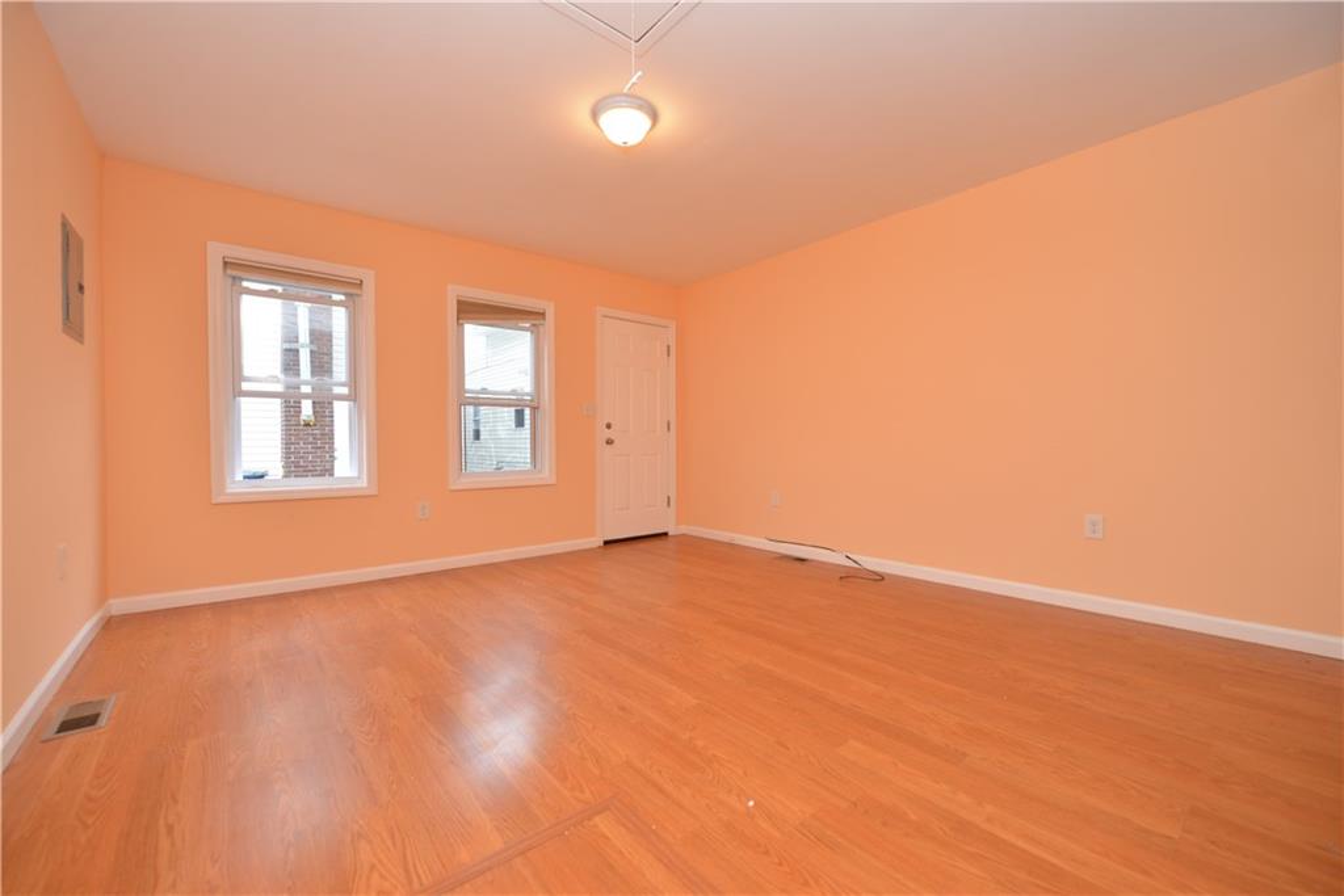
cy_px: 448
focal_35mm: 14
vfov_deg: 81.2
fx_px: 523
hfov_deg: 104.2
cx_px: 672
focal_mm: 14
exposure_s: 1/60
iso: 280
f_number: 4
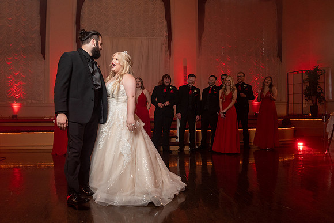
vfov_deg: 45.1
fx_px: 268
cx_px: 140
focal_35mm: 29
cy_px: 114
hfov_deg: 63.4
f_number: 4
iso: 2000
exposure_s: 1/200
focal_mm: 24
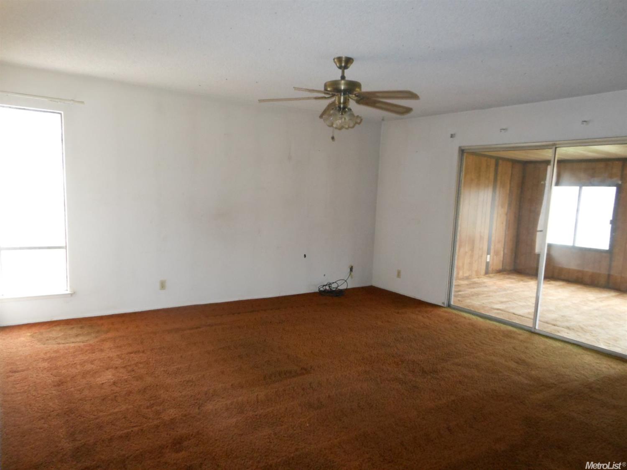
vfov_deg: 54.9
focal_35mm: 25
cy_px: 235
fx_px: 453
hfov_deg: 69.4
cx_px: 314
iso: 320
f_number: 3.2
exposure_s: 1/25
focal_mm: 4.5
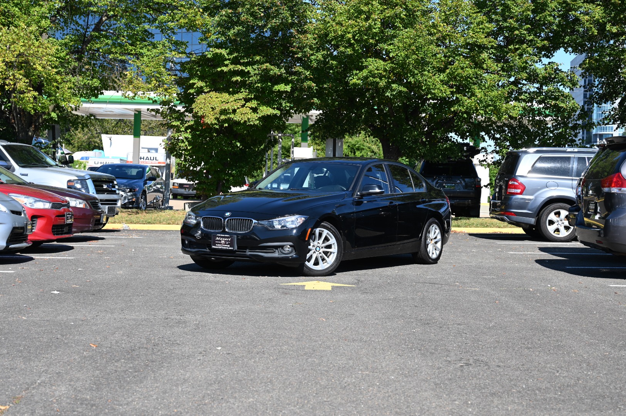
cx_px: 313
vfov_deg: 25.0
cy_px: 208
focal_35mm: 54
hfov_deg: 36.9
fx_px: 938
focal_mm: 54
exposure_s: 1/320
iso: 100
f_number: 6.3
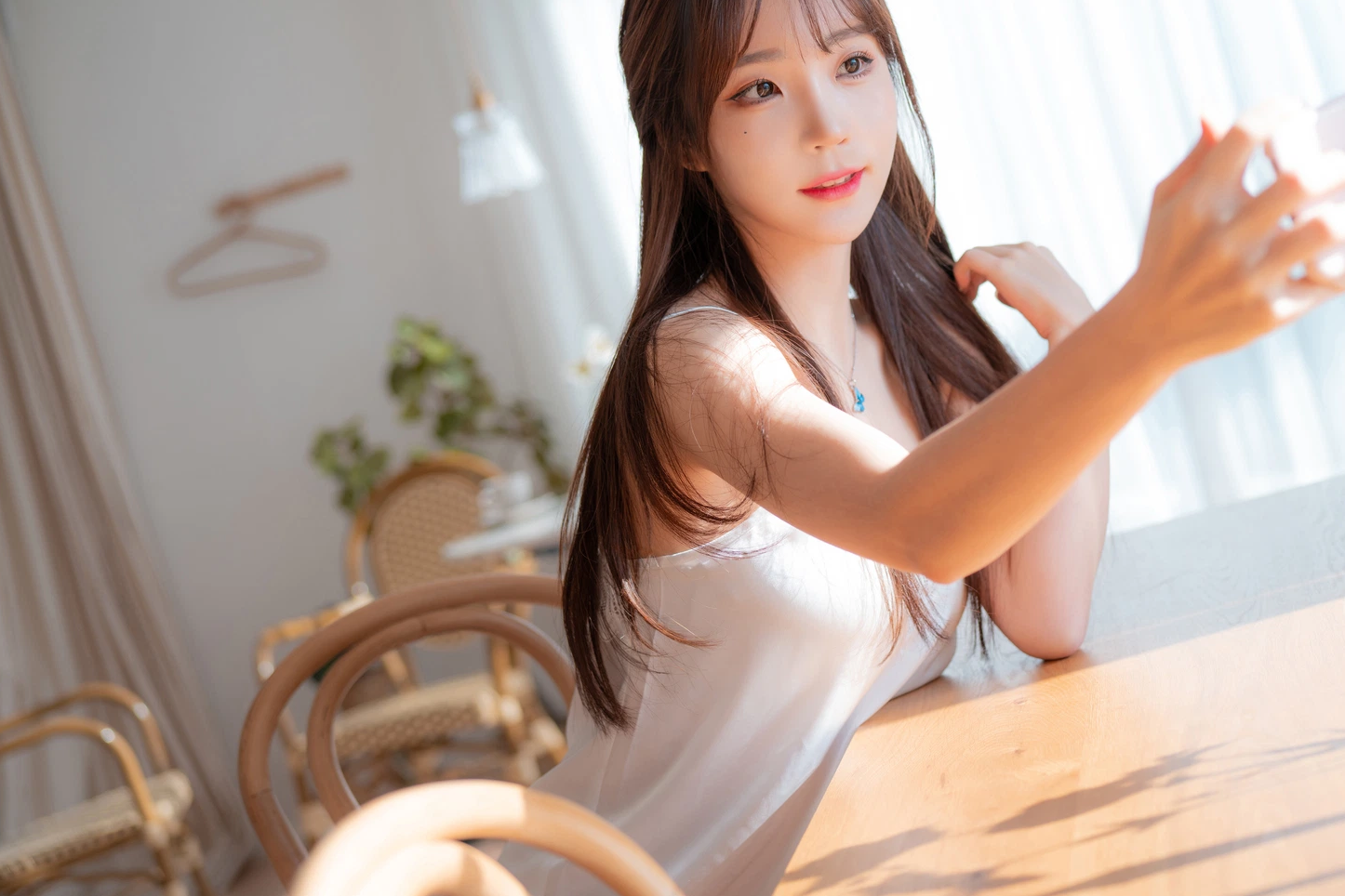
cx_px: 825
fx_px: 2092
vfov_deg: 24.1
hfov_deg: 35.5
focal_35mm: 56
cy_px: 341
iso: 100
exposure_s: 1/250
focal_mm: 45
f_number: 2.5
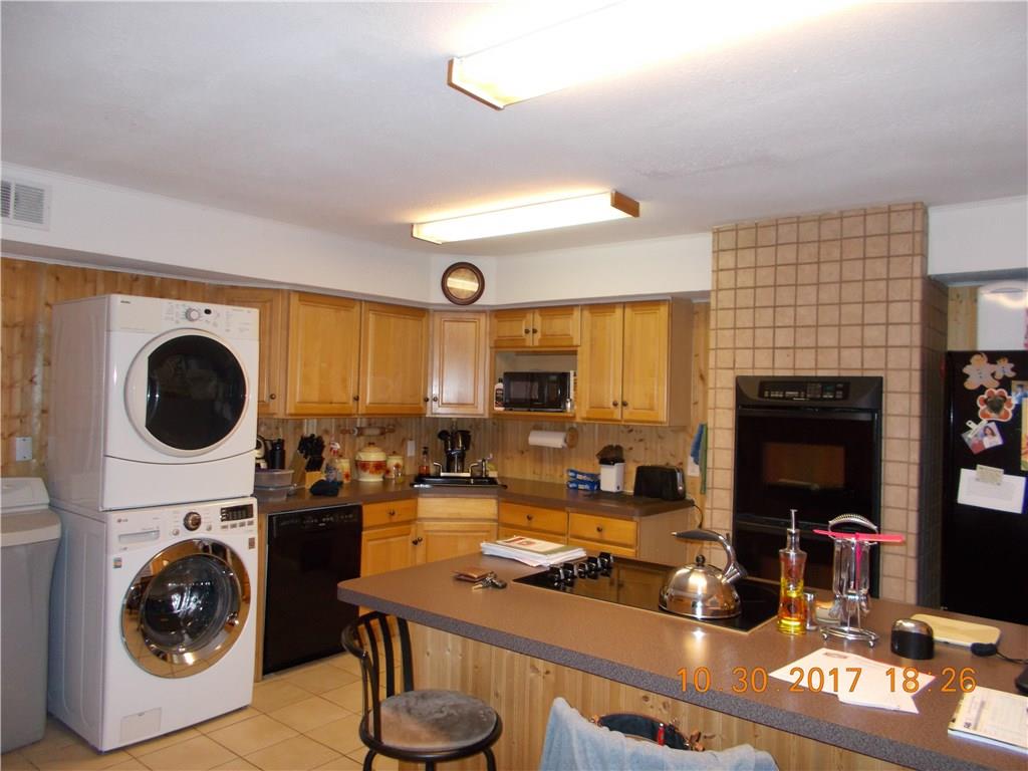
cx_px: 514
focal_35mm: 26
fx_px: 772
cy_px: 386
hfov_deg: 67.3
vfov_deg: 53.1
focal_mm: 4.6
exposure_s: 1/25
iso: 220
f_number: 3.2
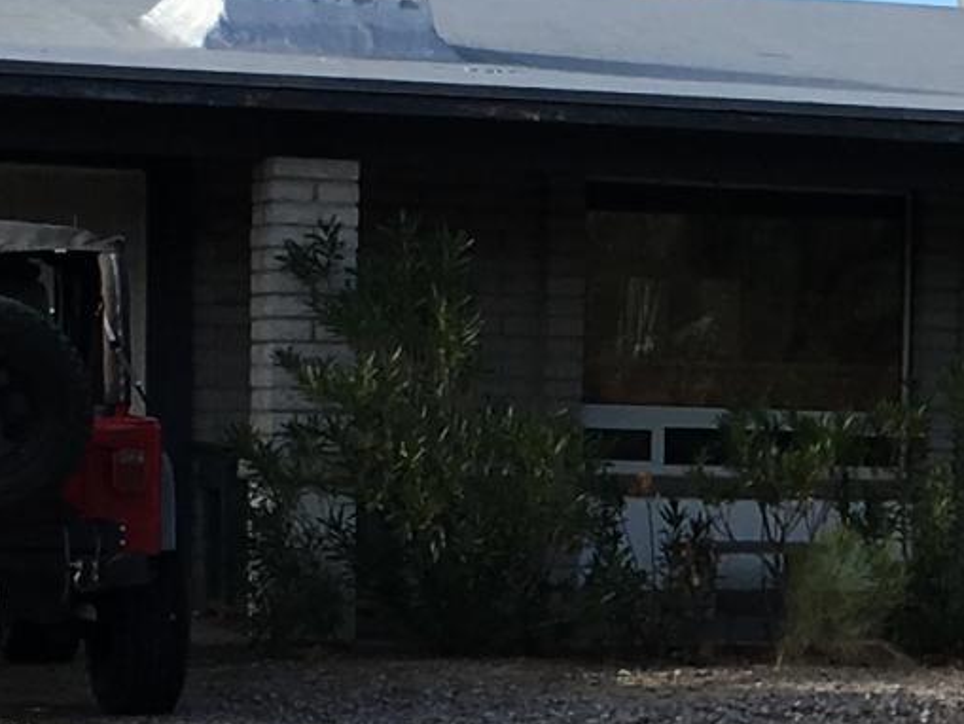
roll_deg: -1.7
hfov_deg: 11.3
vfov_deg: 8.6
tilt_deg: -4.7
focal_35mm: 171
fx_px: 4763
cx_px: 1138
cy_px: 754
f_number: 2.2
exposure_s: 1/1054
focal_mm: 4.15
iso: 25
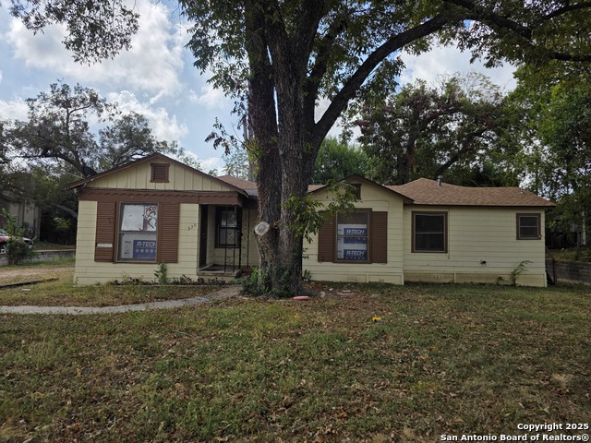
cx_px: 296
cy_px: 222
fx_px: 393
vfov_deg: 58.9
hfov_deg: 73.9
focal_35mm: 23
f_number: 1.7
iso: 64
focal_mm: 6.3
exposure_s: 1/7944
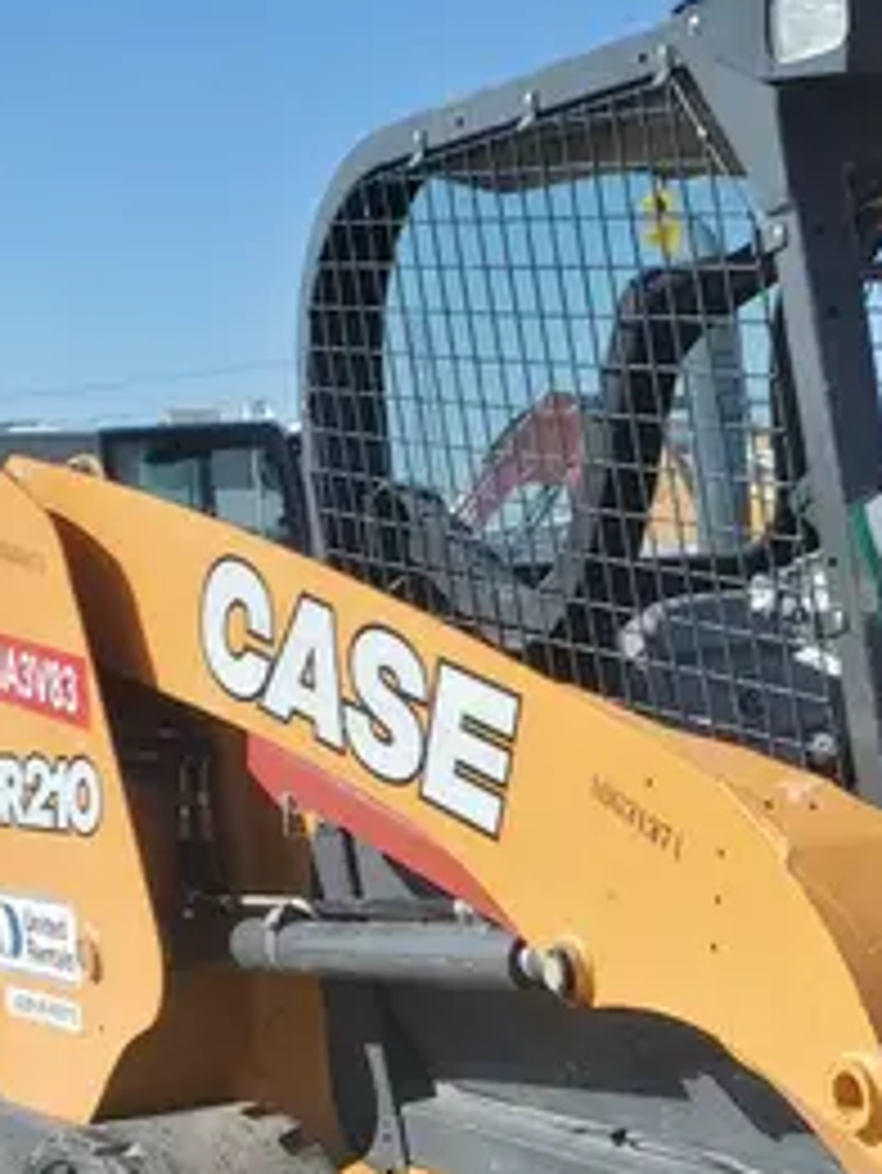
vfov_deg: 25.7
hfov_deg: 19.8
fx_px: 2478
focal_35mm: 73
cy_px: 1091
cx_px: 783
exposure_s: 1/1096
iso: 50
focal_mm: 4.3
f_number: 2.4
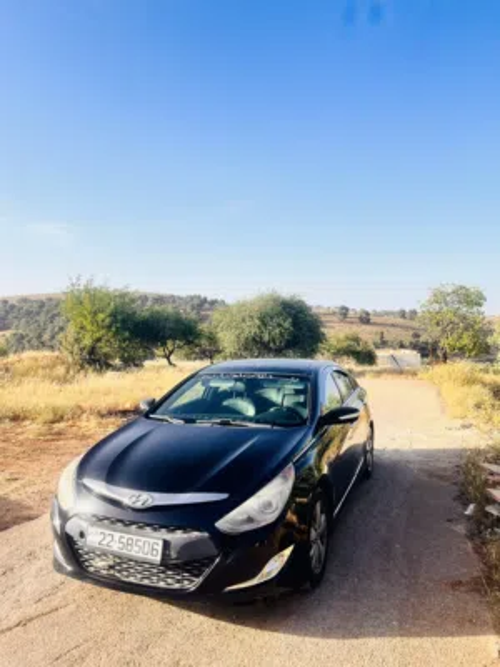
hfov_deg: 53.1
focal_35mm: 26
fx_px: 501
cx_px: 250
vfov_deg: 67.3
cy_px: 334
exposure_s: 1/2632
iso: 50
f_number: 1.5
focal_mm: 5.7
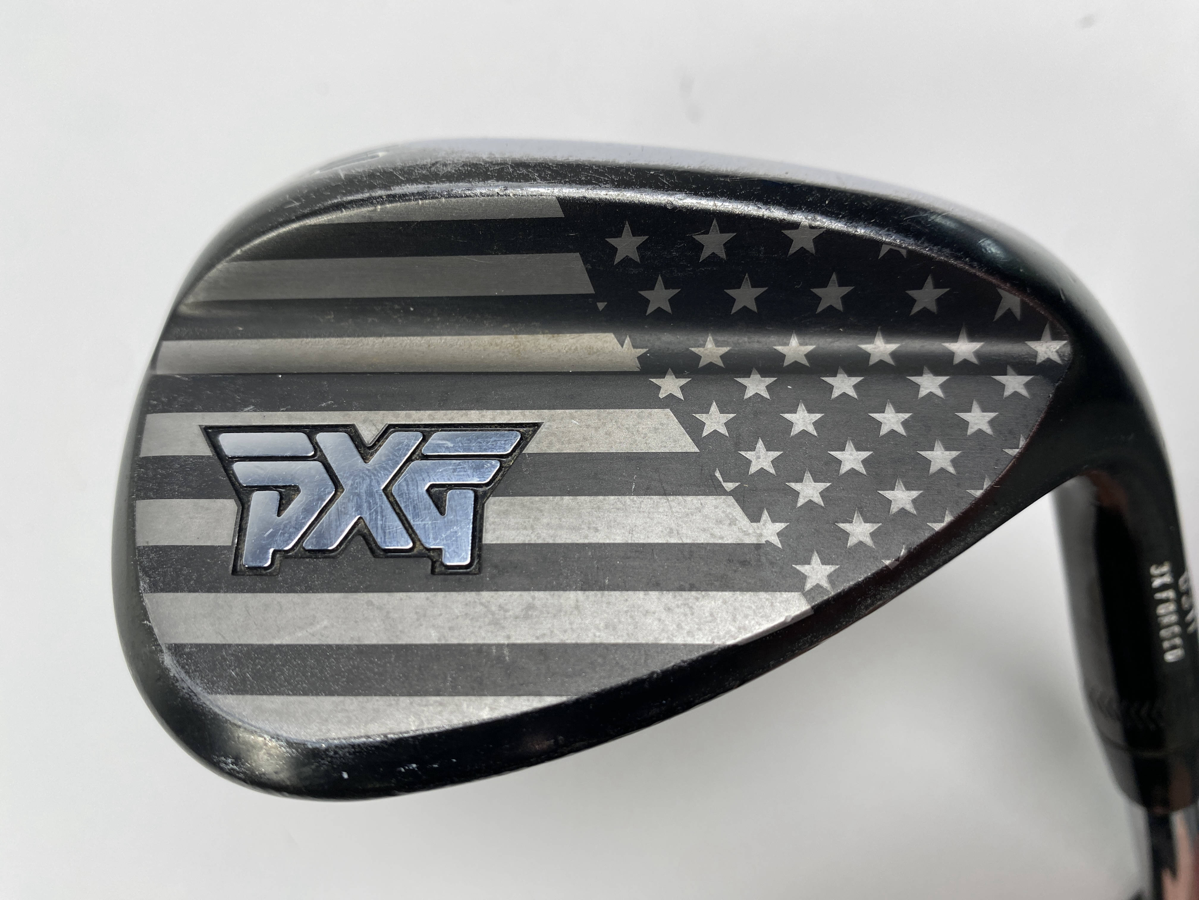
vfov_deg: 54.9
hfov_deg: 69.4
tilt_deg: -84.7
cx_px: 600
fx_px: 866
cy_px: 450
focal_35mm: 25
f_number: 1.8
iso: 32
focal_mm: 4.25
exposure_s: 1/161
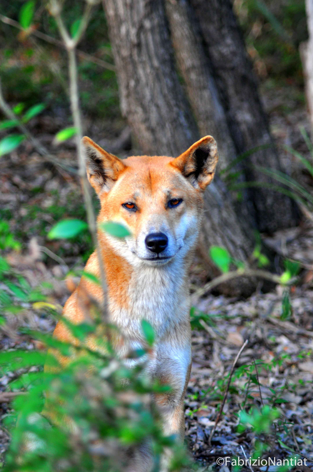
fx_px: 2059
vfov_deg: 13.1
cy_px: 236
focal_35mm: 158
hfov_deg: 8.7
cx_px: 156
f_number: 4
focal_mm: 105
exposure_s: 1/80
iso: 400
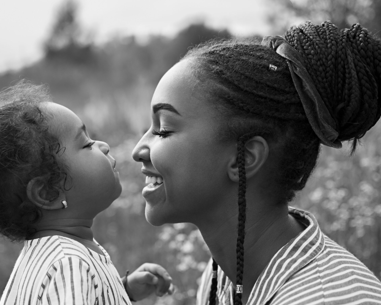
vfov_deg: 23.3
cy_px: 162
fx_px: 740
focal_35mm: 66
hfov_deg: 28.8
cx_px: 150
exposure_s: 1/2000
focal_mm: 35
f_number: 2
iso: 100
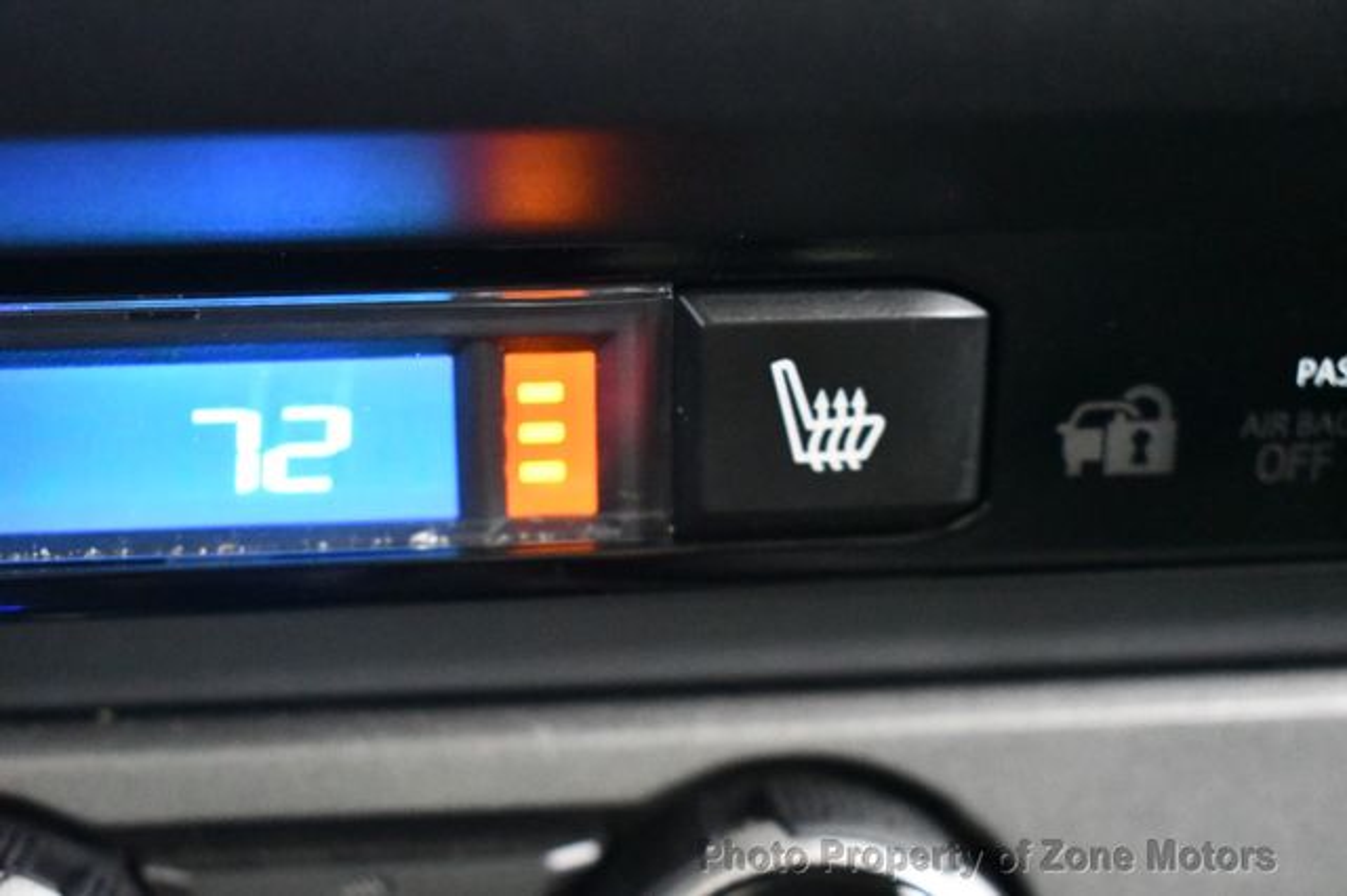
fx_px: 2244
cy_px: 448
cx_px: 674
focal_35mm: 60
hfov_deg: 33.4
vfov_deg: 22.6
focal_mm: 40
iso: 12800
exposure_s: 1/40
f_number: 5
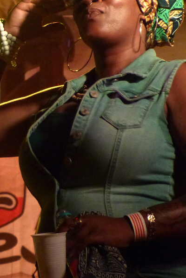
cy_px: 125
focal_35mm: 144
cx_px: 93
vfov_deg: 14.2
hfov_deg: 9.5
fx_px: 1115
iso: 500
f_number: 2.8
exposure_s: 1/60
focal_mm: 15
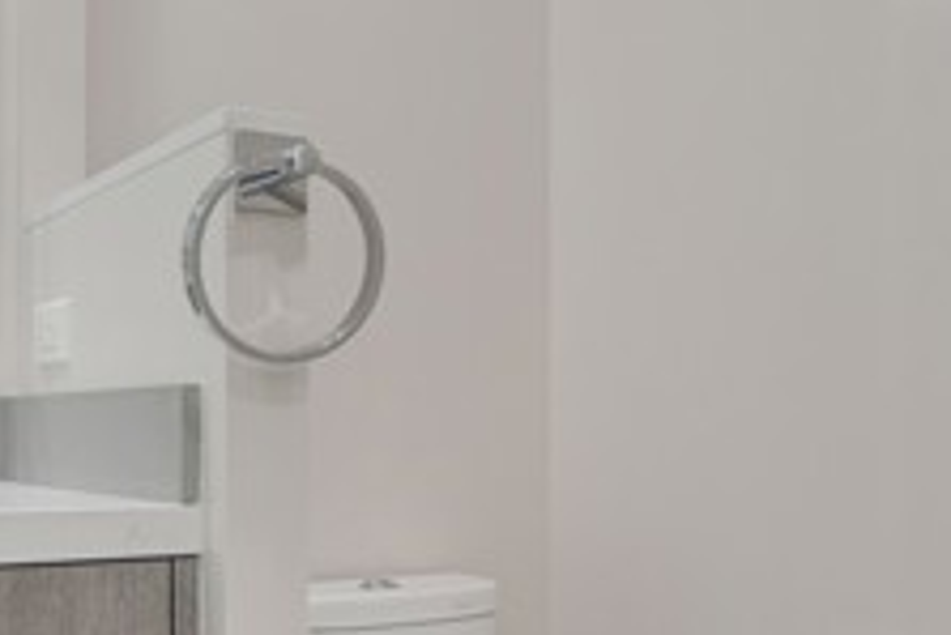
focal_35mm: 43
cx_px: 392
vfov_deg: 31.1
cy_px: 398
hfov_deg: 45.2
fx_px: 1137
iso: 400
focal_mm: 10
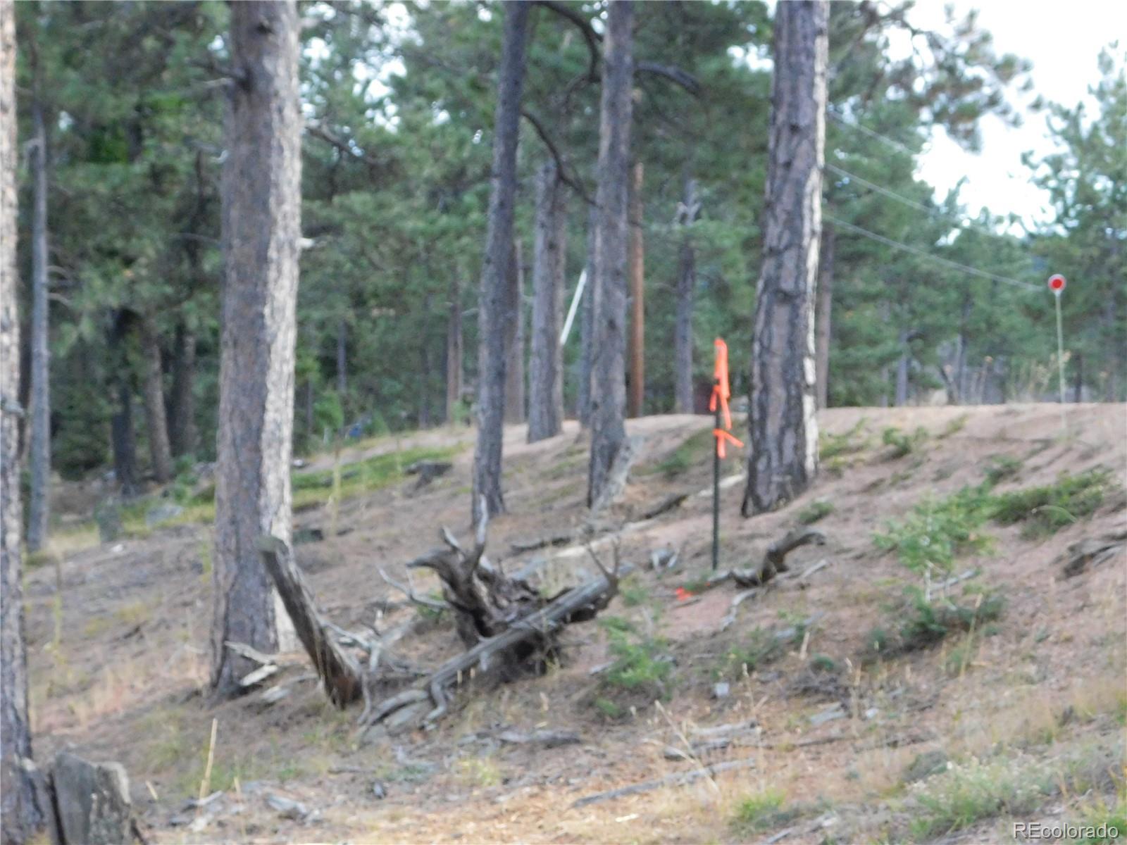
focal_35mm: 80
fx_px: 2605
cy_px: 422
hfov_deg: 24.4
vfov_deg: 18.4
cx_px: 564
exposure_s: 1/400
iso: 800
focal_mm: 14.2
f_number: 4.4
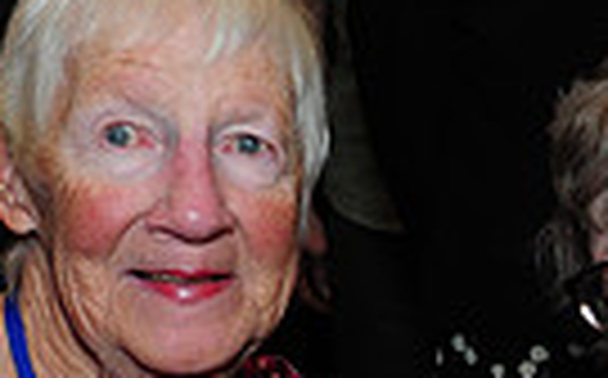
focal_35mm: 158
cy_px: 412
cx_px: 820
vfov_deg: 8.2
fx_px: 2615
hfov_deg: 12.8
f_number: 5
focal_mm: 24
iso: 500
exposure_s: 1/60
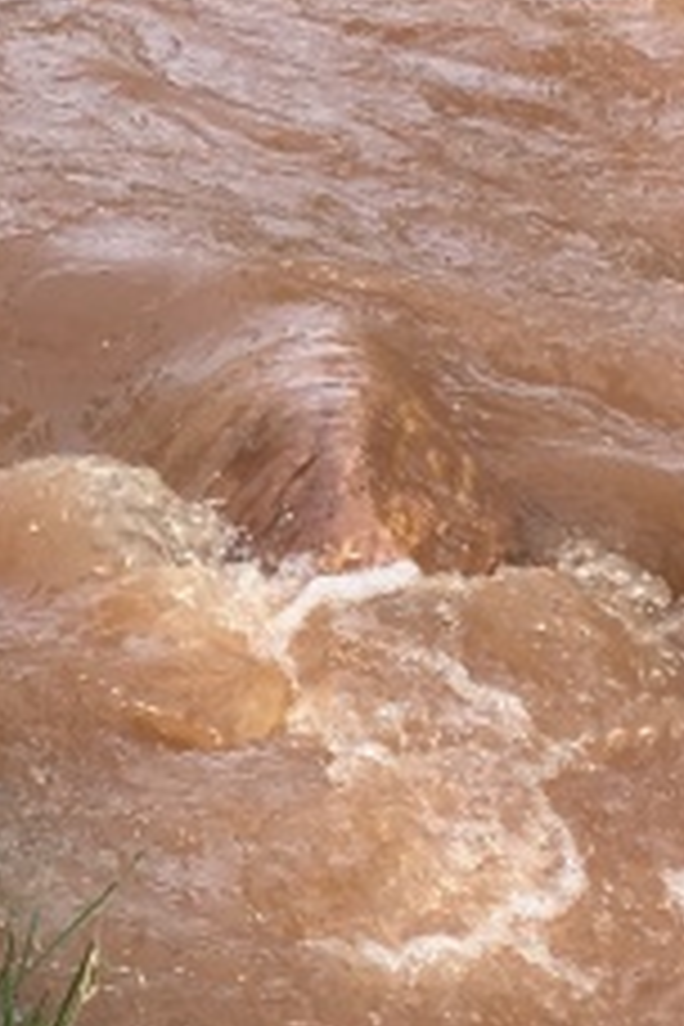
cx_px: -374
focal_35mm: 141
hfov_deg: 9.4
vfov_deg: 14.4
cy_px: 140
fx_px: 4018
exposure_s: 1/527
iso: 25
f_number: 2.2
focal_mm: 4.15
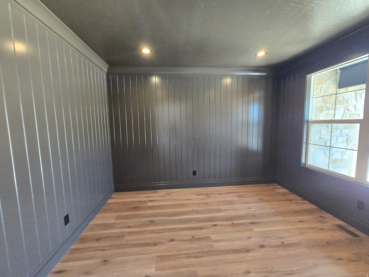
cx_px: 184
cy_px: 138
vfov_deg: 89.9
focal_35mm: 13
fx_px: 139
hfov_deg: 106.2
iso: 320
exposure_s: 1/60
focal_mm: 2.2
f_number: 2.2
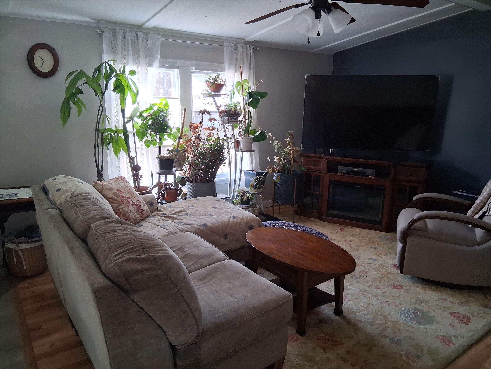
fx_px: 369
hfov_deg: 67.3
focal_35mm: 26
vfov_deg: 53.1
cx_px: 246
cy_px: 184
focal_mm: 3.98
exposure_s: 1/120
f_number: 1.8
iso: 400
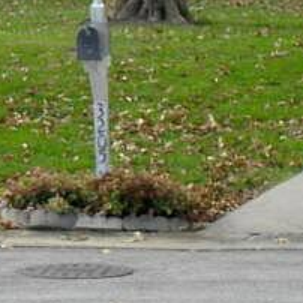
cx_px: -130
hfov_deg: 5.9
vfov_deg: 5.8
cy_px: -218
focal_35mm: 295
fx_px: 2921
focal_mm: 11.7
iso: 100
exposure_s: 1/180
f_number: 4.6
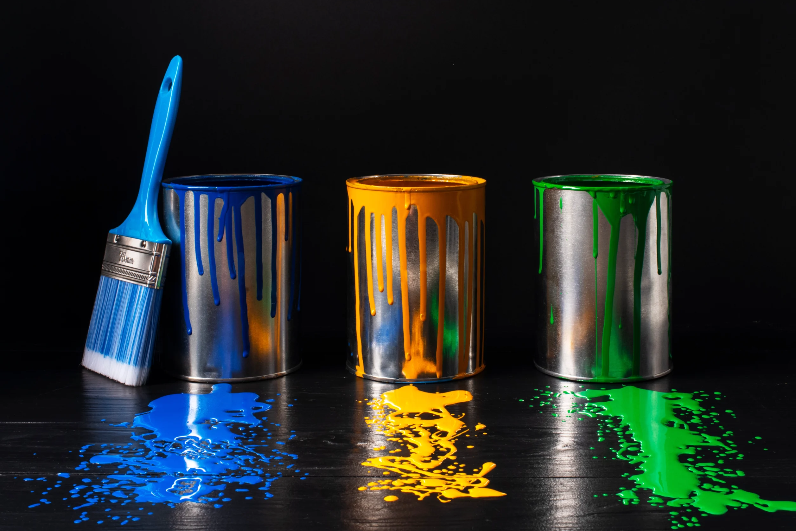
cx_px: 401
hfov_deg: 36.9
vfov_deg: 25.1
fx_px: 1194
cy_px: 269
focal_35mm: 54
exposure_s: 1/100
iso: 500
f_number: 18
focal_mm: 35
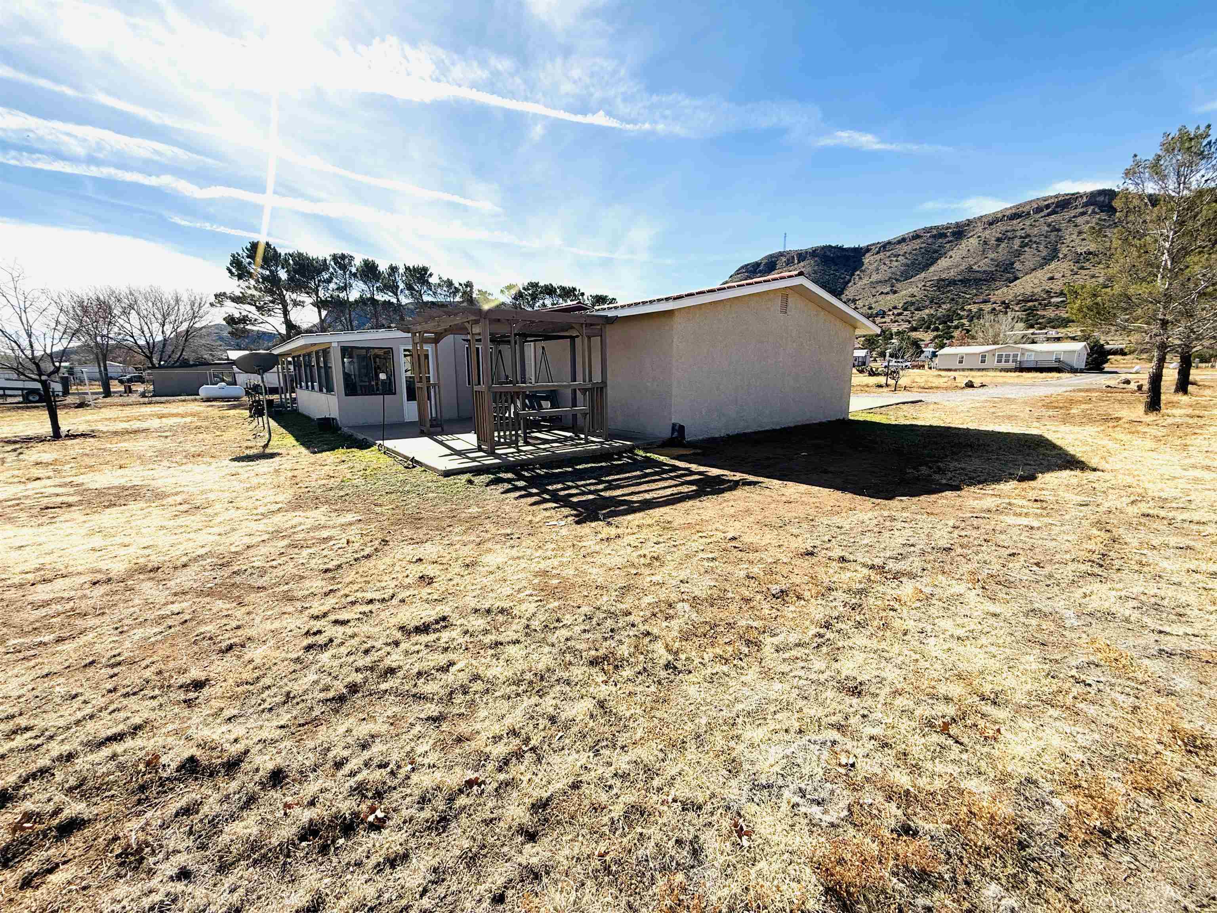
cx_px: 608
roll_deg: +0.2
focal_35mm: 14
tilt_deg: -10.4
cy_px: 456
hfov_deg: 102.1
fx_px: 492
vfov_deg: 85.7
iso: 50
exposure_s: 1/1698
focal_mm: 2.22
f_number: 2.2
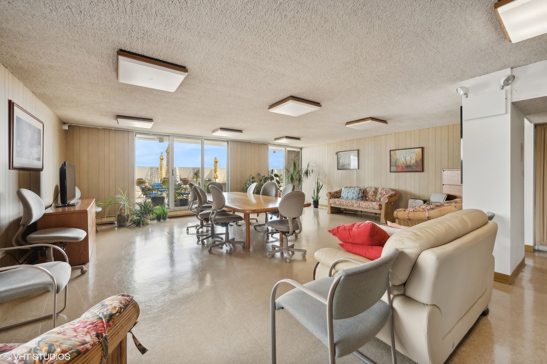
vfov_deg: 81.1
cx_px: 274
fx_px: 213
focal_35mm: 14
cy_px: 182
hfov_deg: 104.3
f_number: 10
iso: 100
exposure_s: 1/13
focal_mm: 14
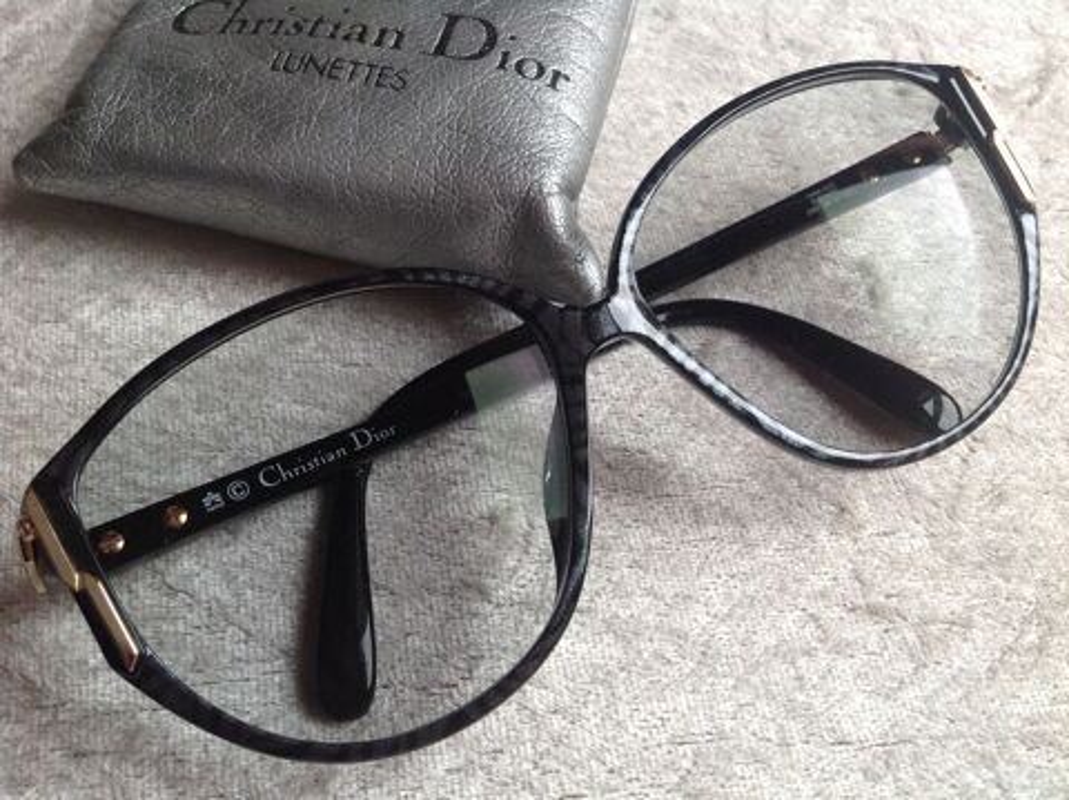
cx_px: 534
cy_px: 400
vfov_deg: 40.6
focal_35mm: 35
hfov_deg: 52.7
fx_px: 1080
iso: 80
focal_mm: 4.28
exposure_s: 1/120
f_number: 2.4
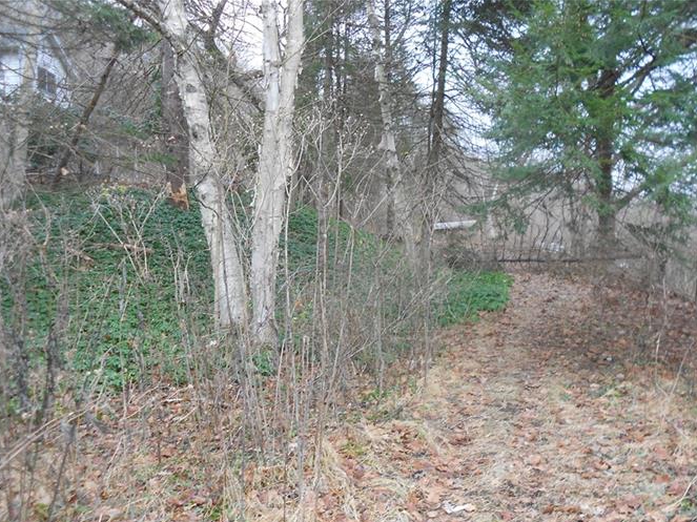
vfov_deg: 40.5
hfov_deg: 52.3
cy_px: 314
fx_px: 705
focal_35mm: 35
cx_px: 413
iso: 100
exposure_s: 1/30
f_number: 3.4
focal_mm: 5.1
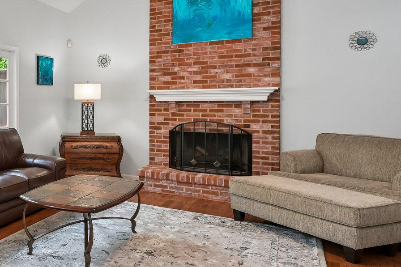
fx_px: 356
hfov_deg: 49.4
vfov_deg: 41.0
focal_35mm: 32
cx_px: 11
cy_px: 115
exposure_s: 1/8
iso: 400
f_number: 11
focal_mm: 14
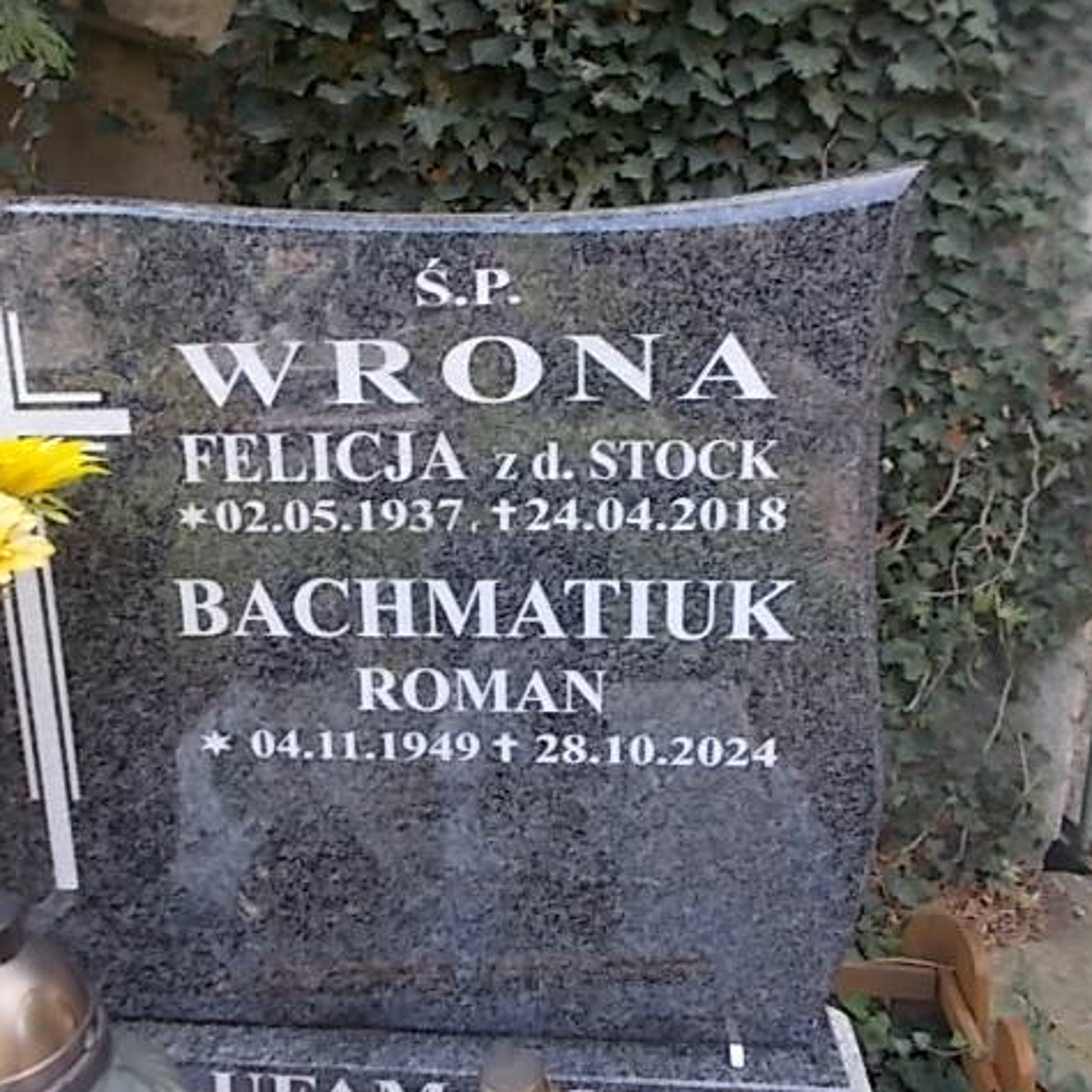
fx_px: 1106
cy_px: 546
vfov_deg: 52.5
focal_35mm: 31
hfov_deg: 52.5
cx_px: 495
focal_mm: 4.6
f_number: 3.2
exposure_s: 1/40
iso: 80
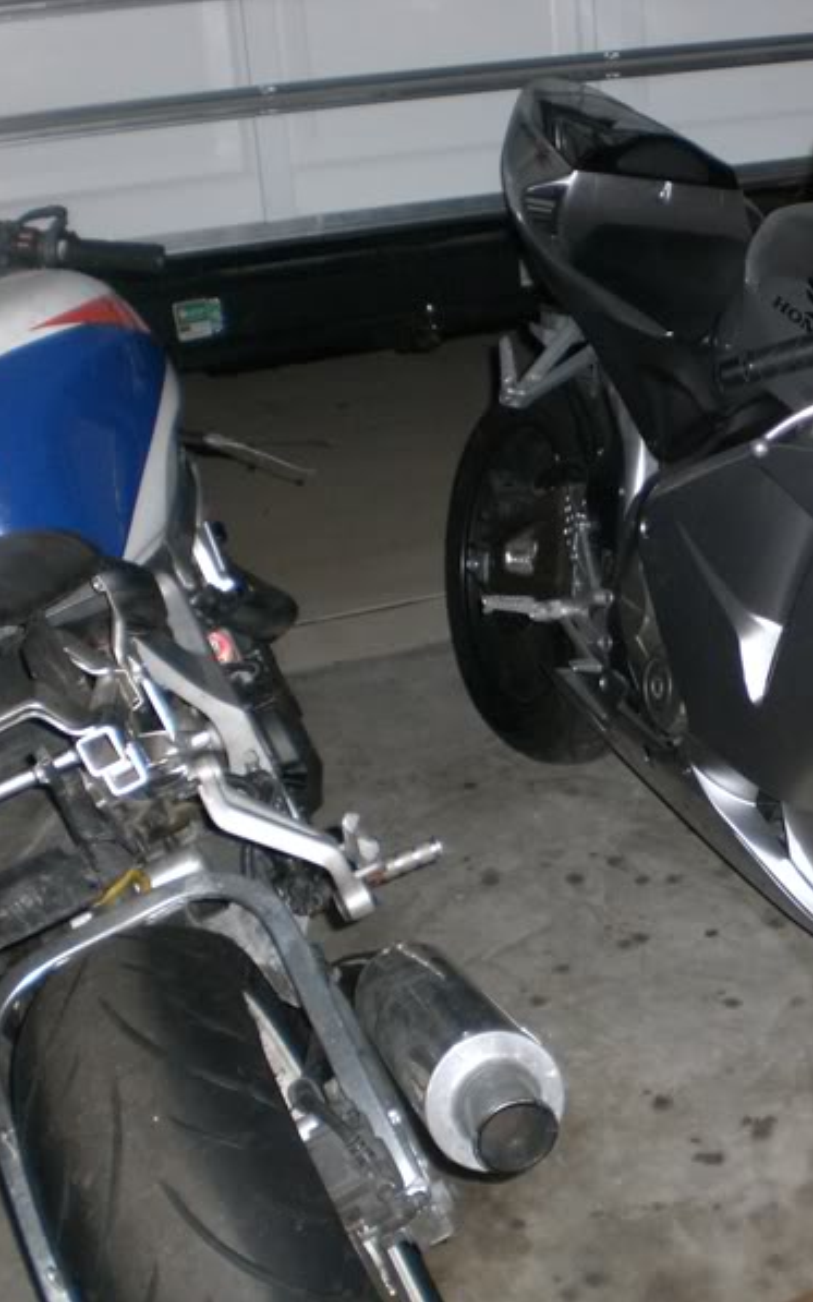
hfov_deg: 23.0
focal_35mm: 54
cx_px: 813
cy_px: 652
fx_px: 1915
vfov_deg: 37.5
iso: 200
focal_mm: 6.3
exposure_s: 1/60
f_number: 3.1
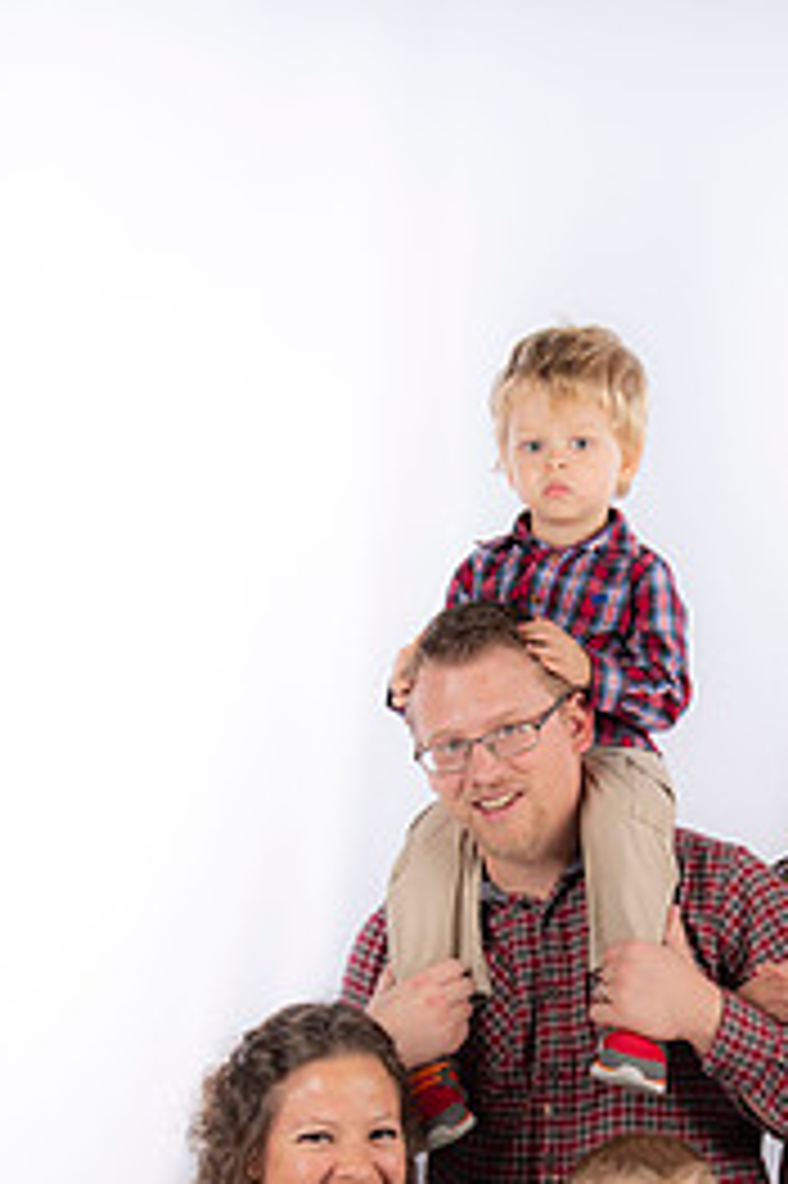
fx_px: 2696
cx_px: 574
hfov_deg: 16.6
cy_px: 977
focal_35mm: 82
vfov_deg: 24.3
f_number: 5.6
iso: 100
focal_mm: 48
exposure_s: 1/200
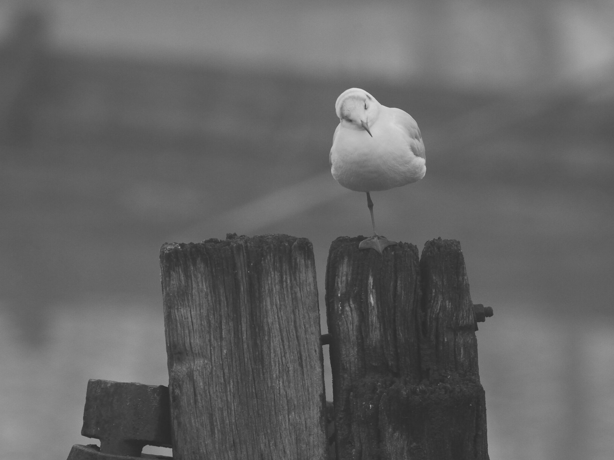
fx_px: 11546
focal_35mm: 651
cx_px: 316
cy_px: 230
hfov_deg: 3.0
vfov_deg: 2.3
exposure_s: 1/500
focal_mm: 600
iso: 800
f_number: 8
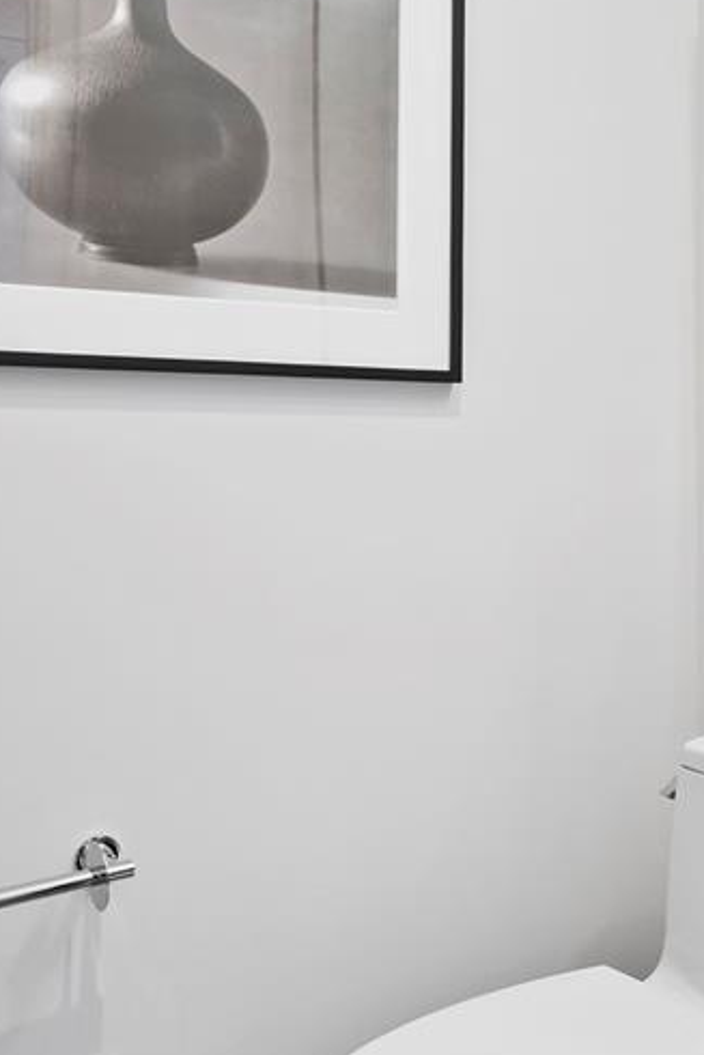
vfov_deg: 41.8
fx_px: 1378
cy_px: 450
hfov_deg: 27.0
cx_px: 708
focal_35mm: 47
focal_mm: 15
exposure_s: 1/5
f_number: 8
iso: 400
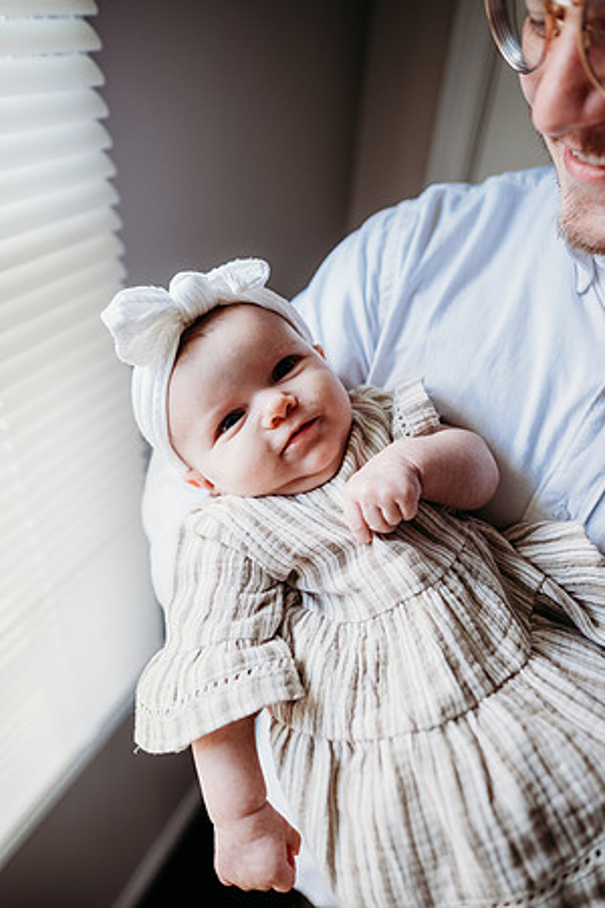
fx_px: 605
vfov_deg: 73.7
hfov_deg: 53.1
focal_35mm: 24
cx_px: 302
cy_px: 454
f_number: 2.5
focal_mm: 24
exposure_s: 1/200
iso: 320
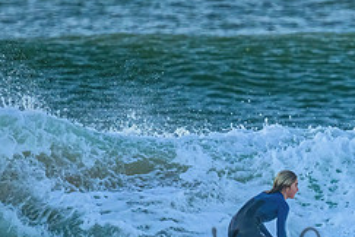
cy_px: 238
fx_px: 18804
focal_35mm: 1907
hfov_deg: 1.1
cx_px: 362
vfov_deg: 0.7
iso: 5000
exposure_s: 1/1250
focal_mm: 800
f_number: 11
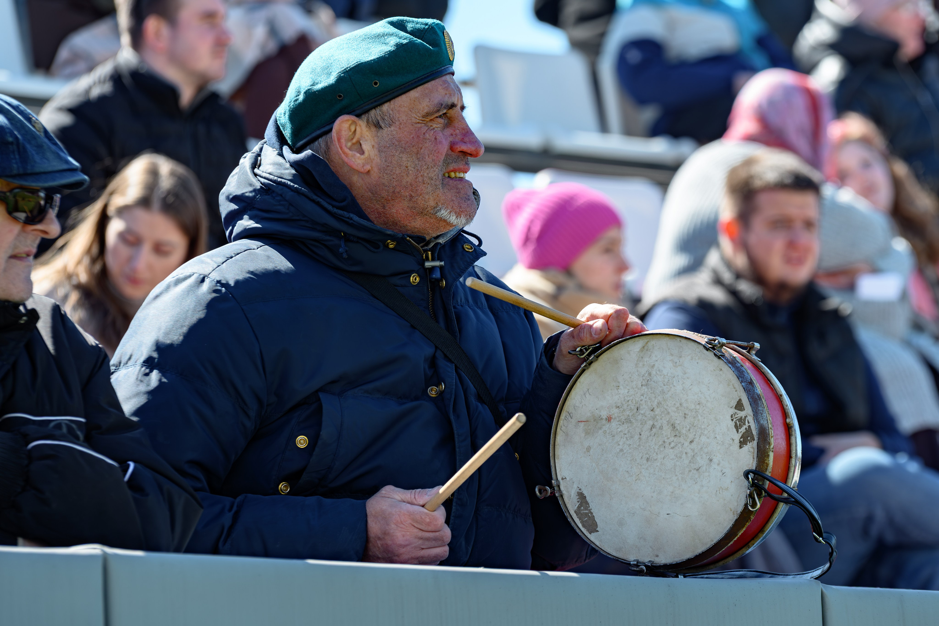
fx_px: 5230
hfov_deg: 10.3
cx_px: 509
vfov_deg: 6.8
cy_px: 313
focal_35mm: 201
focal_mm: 185
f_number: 5.6
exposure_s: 1/320
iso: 160
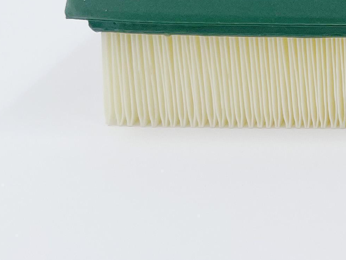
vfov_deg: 13.8
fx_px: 1060
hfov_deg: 15.6
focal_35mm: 106
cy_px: 15
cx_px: 645
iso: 32
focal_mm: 4.2
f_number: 1.6
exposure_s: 1/988
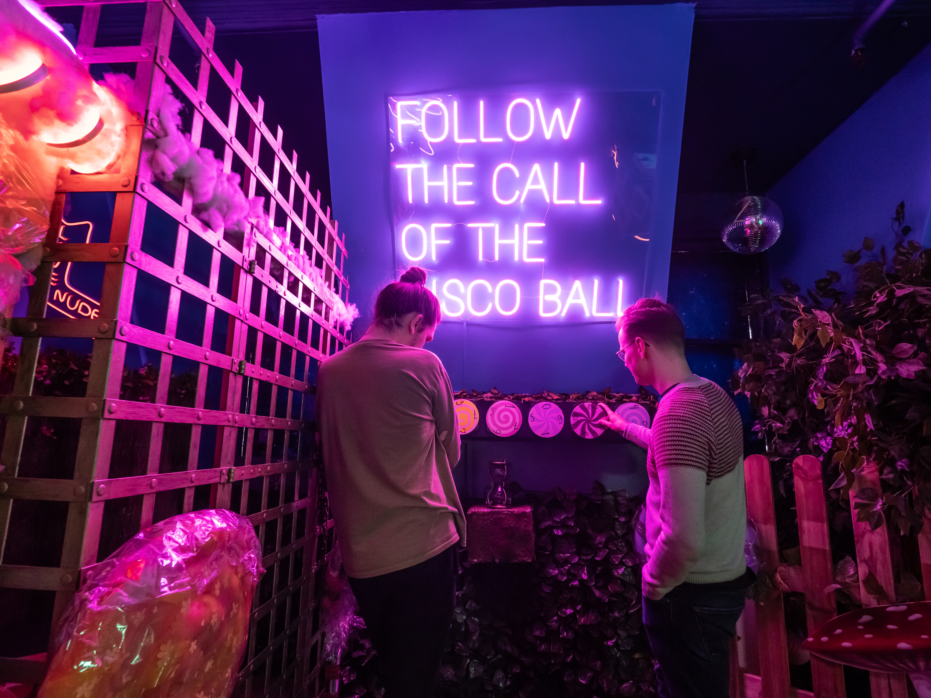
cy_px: 349
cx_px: 466
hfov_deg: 87.8
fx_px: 484
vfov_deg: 71.6
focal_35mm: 18
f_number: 4.5
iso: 1600
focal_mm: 9
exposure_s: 1/50
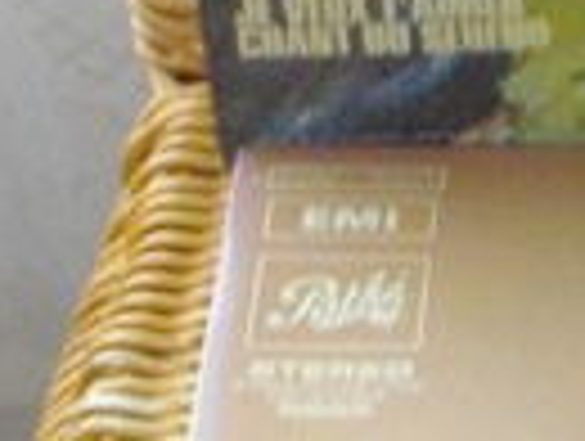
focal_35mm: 246
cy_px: 112
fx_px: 4165
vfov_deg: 6.1
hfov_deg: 8.0
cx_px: 688
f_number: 2.9
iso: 466
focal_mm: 5.7
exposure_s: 1/50
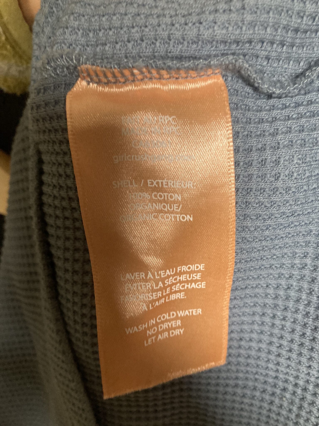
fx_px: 344
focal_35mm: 28
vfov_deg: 63.4
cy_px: 213
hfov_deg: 49.7
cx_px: 160
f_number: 1.8
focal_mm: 3.99
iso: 400
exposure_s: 1/33
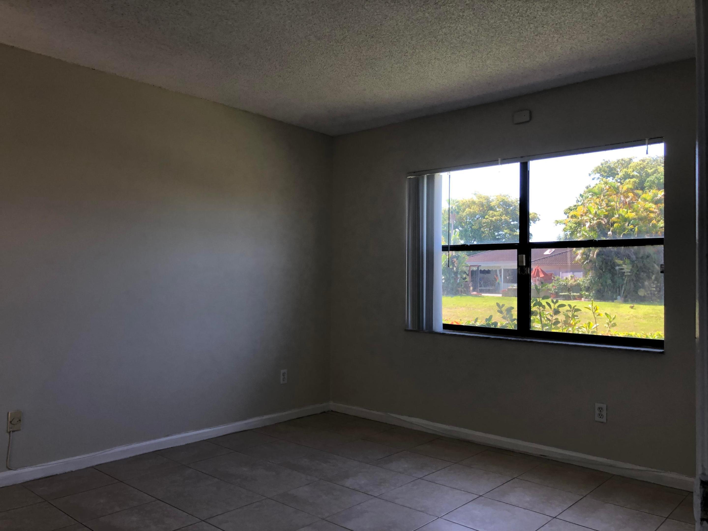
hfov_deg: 63.4
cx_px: 354
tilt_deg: +2.6
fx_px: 573
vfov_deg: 49.7
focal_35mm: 28
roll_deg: +0.2
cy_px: 266
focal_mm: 3.99
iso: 40
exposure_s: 1/120
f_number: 1.8
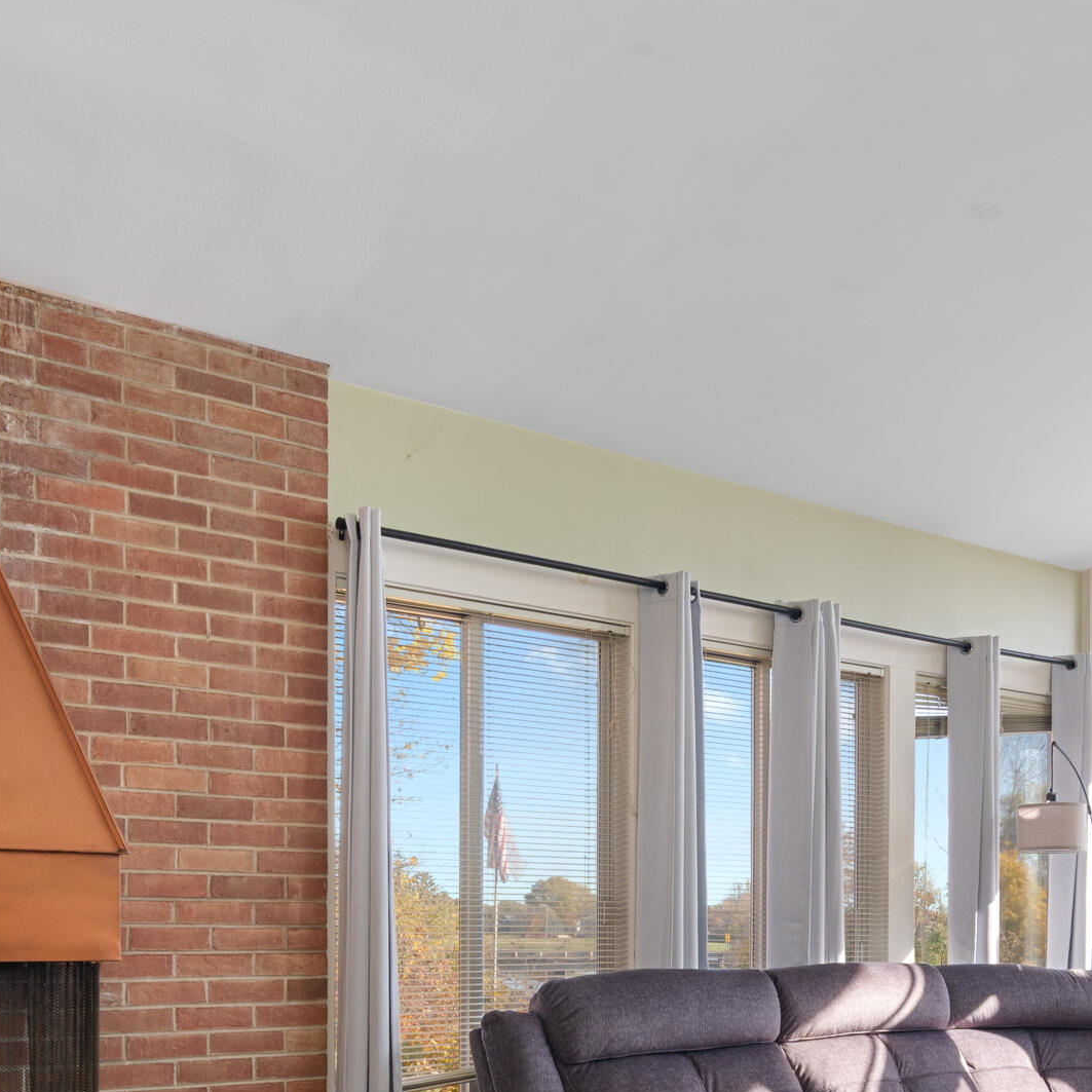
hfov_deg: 23.9
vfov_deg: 23.4
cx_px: 728
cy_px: 959
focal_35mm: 72
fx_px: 2570
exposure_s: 1/100
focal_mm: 30
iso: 320
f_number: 9
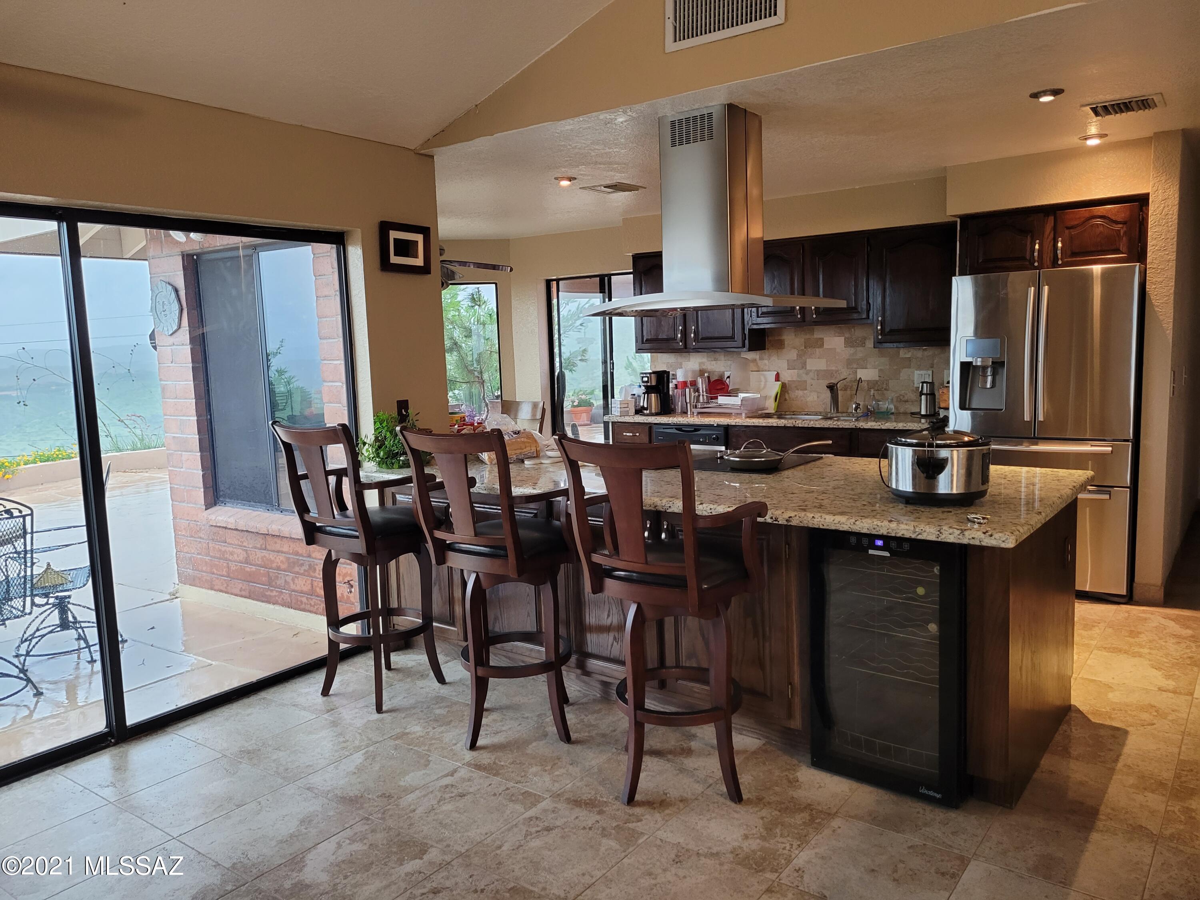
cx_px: 600
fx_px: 901
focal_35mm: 26
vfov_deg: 53.1
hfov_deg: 67.3
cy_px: 450
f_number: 1.8
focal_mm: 5.4
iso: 250
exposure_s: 1/39
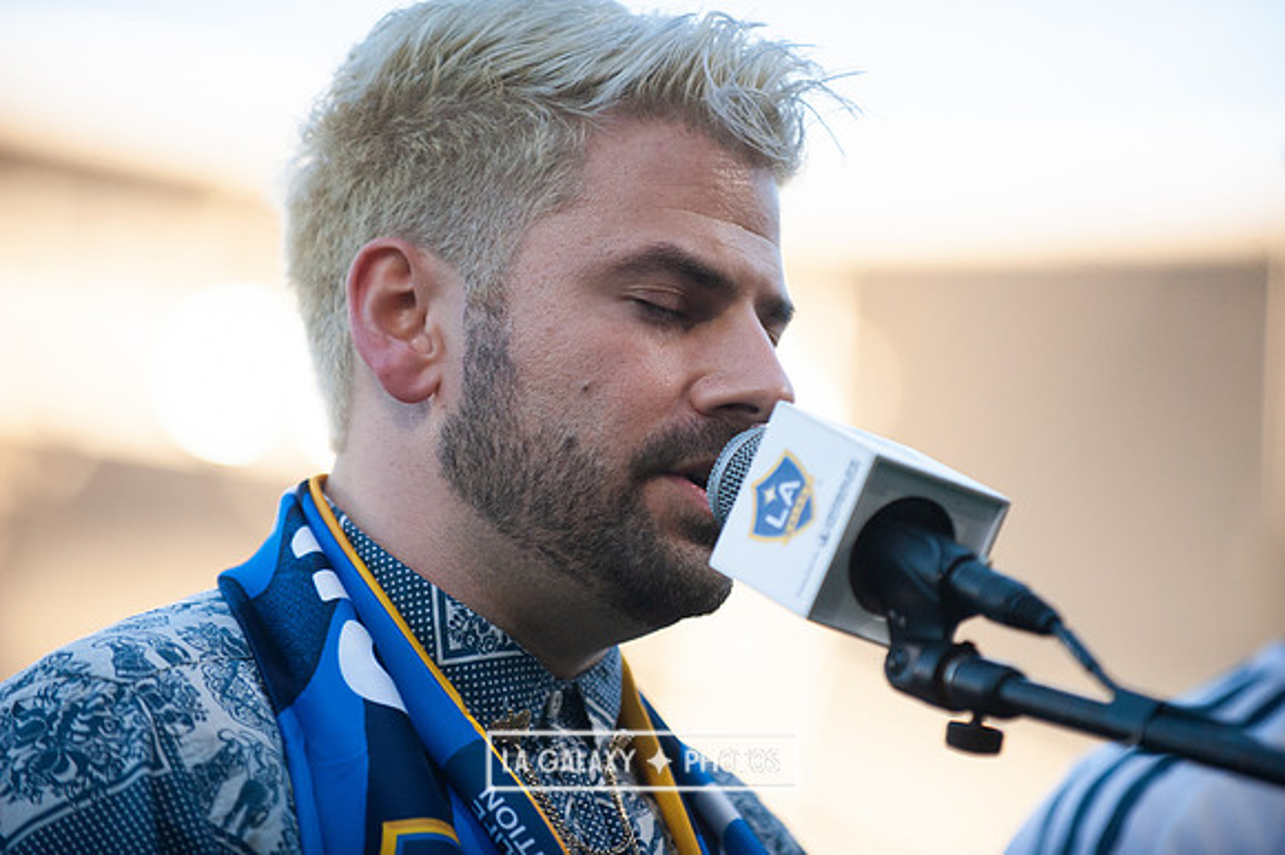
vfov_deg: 6.9
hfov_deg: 10.3
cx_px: 642
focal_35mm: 200
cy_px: 428
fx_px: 7135
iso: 800
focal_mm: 200
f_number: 2.8
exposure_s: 1/2500
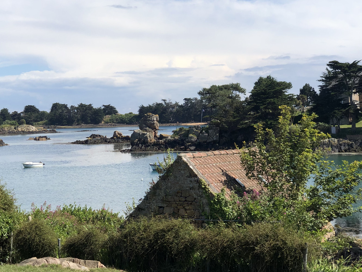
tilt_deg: -1.4
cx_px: 109
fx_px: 826
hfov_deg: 24.5
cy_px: 134
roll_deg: +2.4
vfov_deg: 18.7
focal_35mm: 79
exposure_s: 1/1656
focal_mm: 6
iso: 16
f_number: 2.4
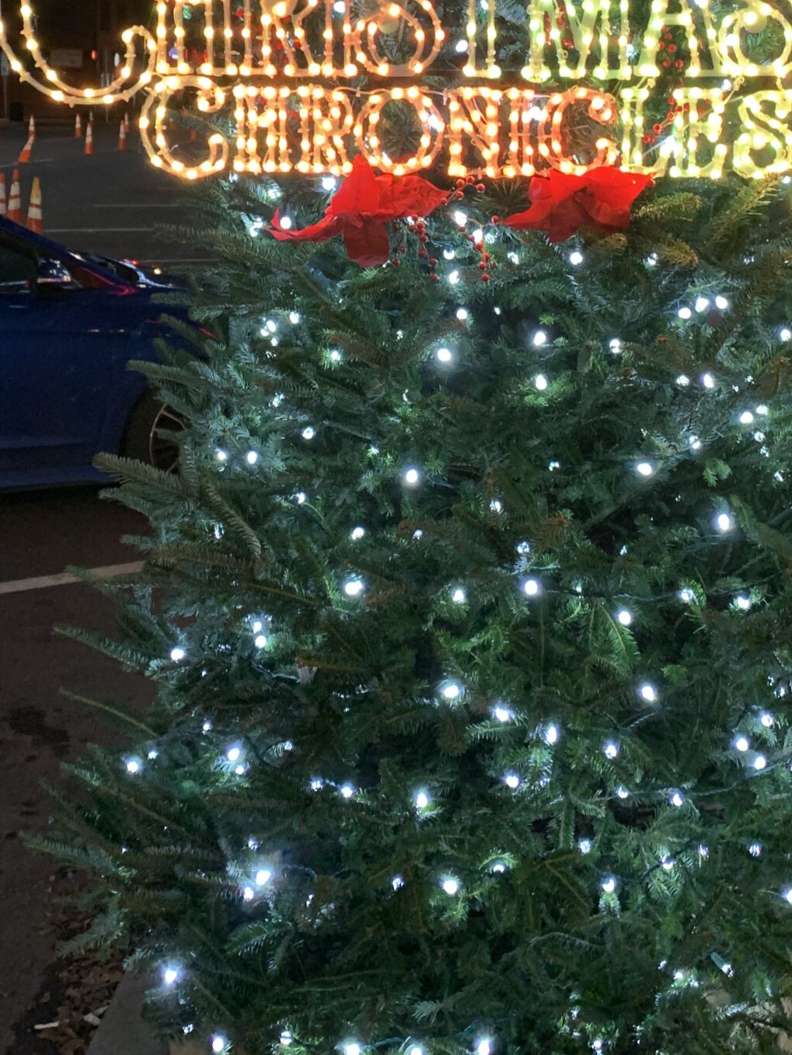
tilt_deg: -2.8
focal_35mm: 49
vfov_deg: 37.3
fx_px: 1494
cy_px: 183
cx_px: 428
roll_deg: +0.1
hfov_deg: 29.7
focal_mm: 4.25
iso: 320
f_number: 1.8
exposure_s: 1/60
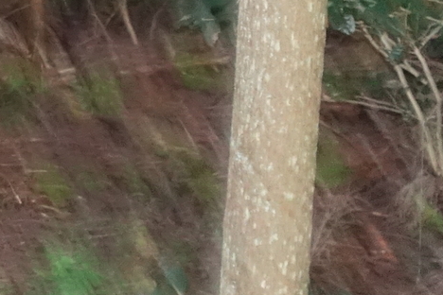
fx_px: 1821
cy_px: -120
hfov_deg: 12.3
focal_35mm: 148
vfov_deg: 9.1
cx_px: -440
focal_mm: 12.2
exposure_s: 1/4
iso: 1600
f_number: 2.8
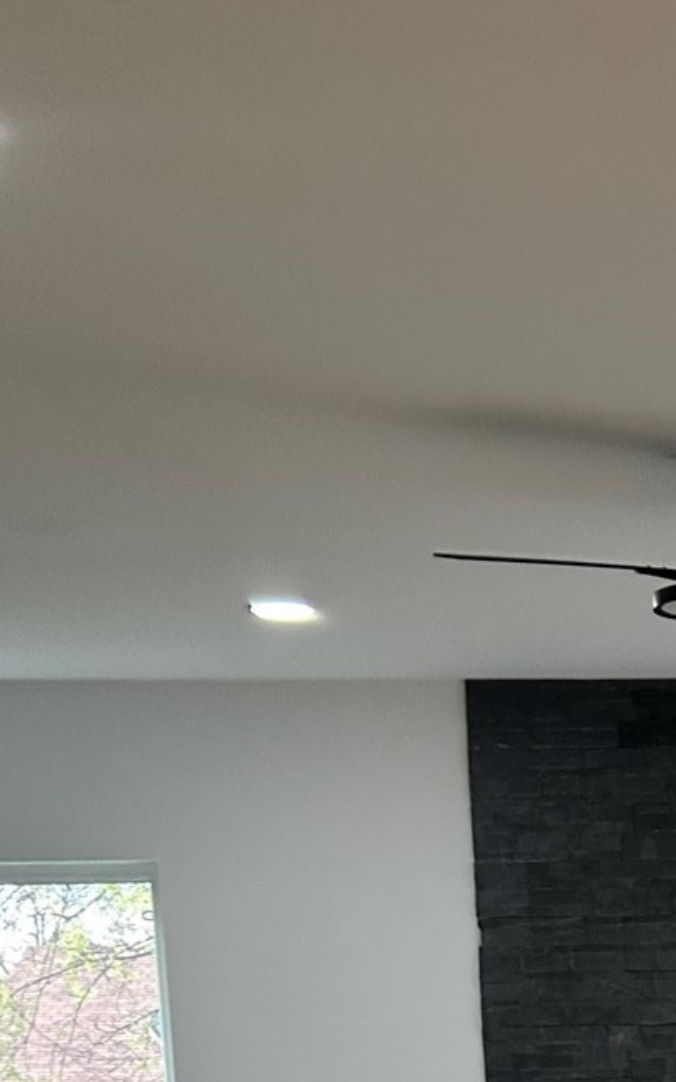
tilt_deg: -11.7
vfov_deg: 20.6
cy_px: 1610
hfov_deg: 14.5
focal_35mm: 86
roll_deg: +0.4
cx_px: 890
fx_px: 2535
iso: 125
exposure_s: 1/120
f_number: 1.5
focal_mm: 5.7
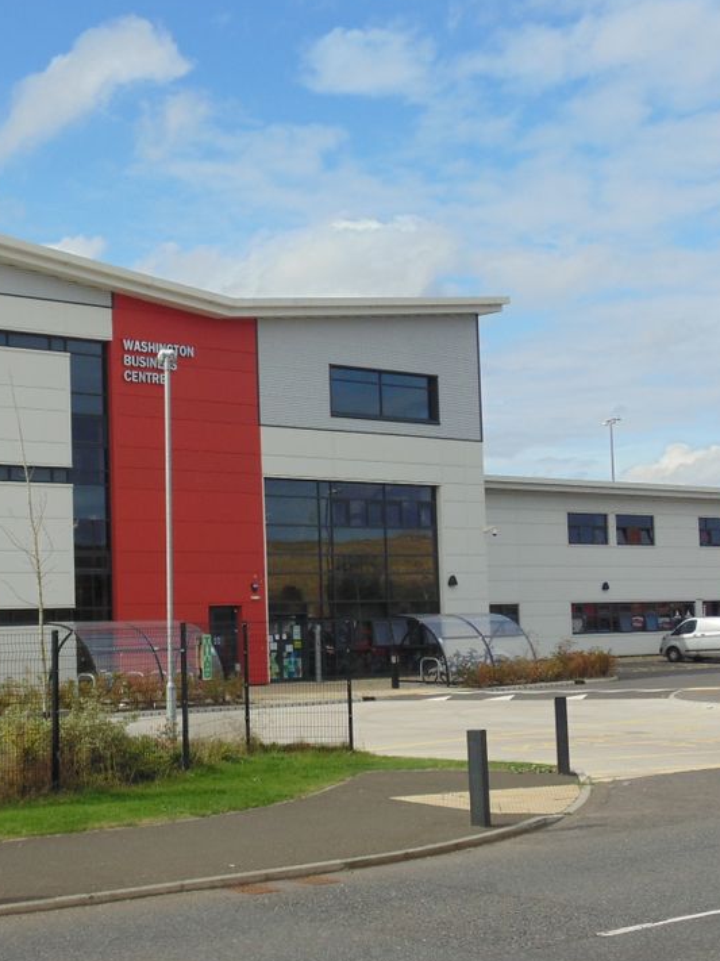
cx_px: 127
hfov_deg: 22.6
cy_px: 505
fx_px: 1775
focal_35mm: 64
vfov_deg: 30.3
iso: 80
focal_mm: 7.4
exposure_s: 1/100
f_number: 11.3
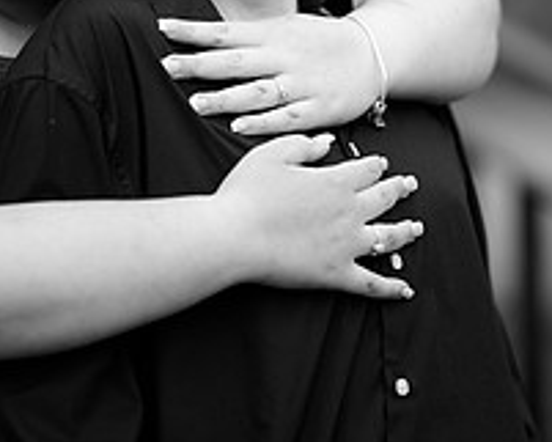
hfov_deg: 8.4
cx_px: 222
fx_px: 3759
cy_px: -37
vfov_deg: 6.7
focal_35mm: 230
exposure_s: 1/250
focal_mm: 85
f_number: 1.2
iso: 80
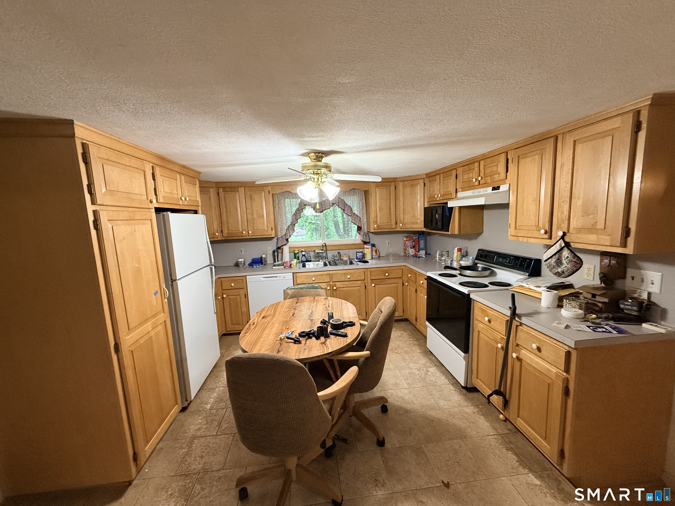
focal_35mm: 14
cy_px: 253
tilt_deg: -7.6
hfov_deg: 102.1
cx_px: 338
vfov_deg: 85.7
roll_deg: +2.8
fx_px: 273
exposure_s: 1/120
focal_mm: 2.22
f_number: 2.2
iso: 640
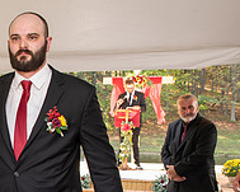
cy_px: 182
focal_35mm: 74
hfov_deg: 23.3
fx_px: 525
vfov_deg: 20.2
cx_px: -56
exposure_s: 1/160
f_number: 3.2
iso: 250
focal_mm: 24
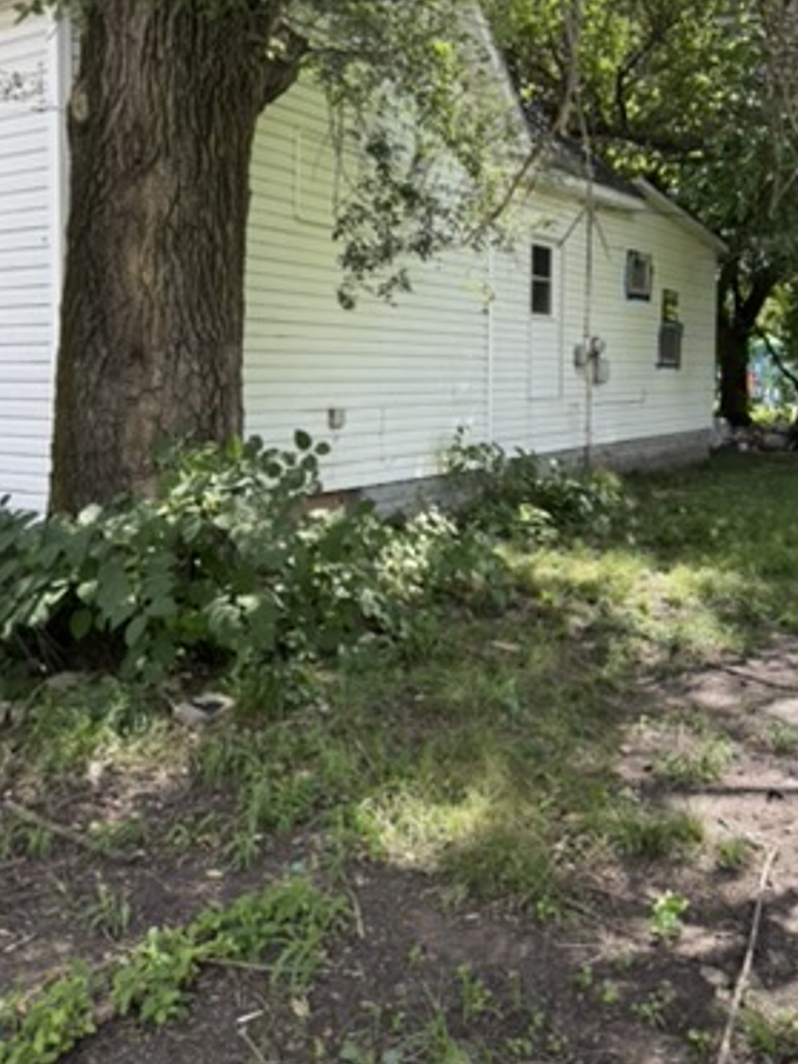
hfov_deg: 45.3
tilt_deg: -0.4
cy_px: 409
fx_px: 953
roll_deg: +0.0
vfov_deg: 57.7
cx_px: 458
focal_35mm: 31
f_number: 1.78
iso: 80
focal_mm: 6.76
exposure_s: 1/473
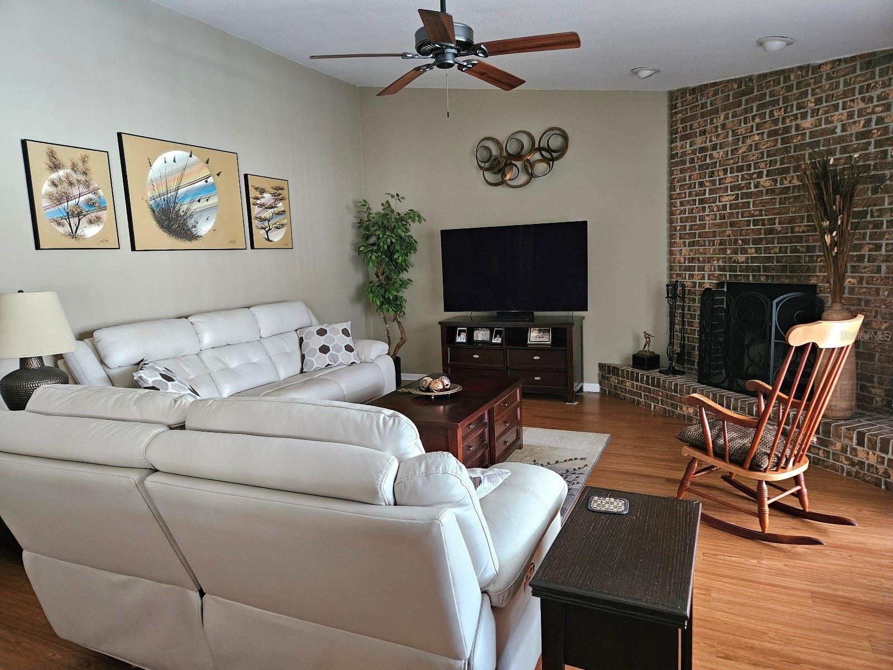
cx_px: 446
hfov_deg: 73.9
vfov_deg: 58.9
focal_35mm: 23
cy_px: 335
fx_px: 593
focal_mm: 5.4
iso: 640
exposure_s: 1/40
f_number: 1.8
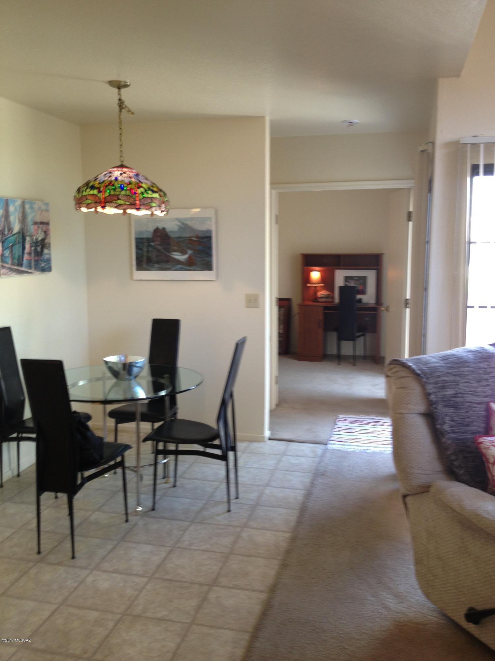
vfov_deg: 52.6
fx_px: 667
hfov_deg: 40.7
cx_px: 248
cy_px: 330
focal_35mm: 35
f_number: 2.4
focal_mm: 4.28
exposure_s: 1/24
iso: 50
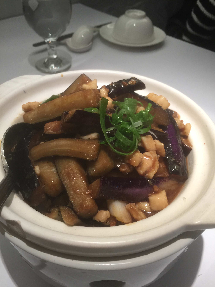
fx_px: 240
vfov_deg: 61.7
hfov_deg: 48.2
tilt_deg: -43.0
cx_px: 108
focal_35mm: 29
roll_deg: -2.1
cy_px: 144
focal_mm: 4.15
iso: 40
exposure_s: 1/40
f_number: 2.2
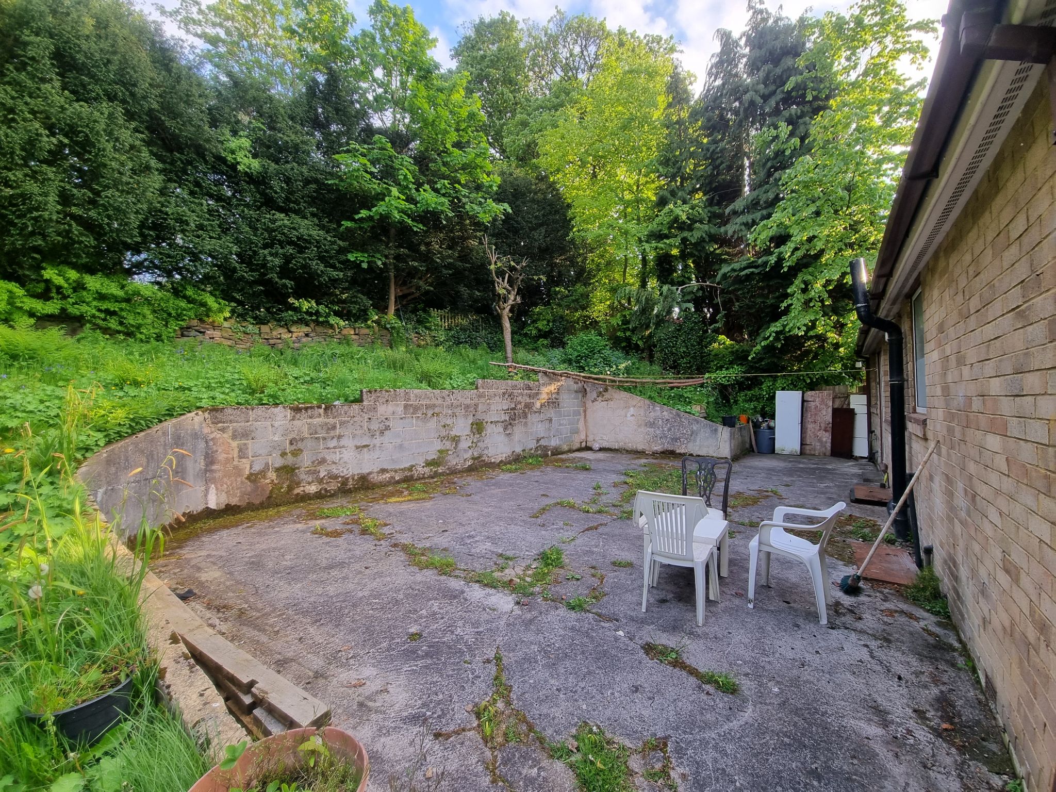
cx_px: 528
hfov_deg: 106.2
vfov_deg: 89.9
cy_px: 396
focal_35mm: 13
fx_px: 397
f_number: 2.2
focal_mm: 2.2
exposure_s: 1/142
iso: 50
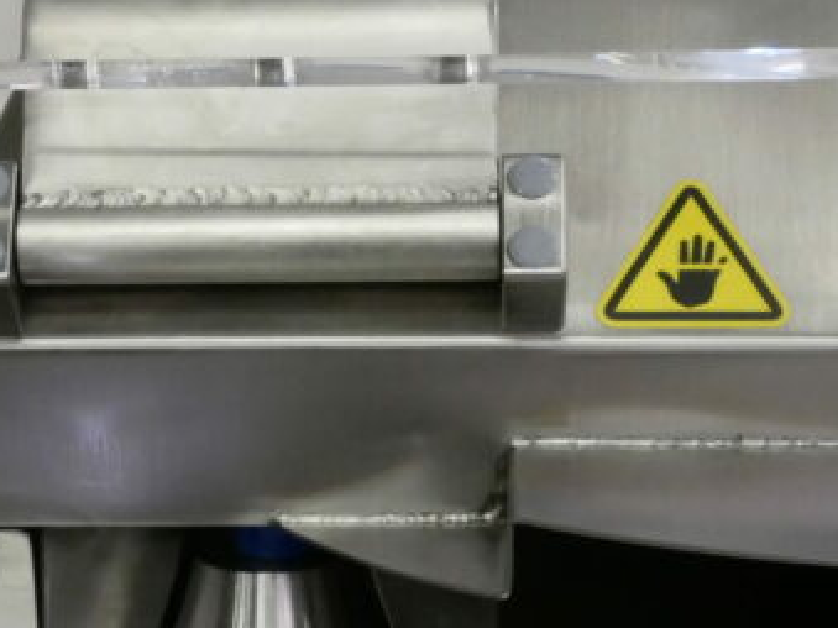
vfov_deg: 11.5
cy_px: 669
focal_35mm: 127
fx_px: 3073
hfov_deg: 15.5
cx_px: 344
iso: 3200
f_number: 10
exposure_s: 1/40
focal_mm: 21
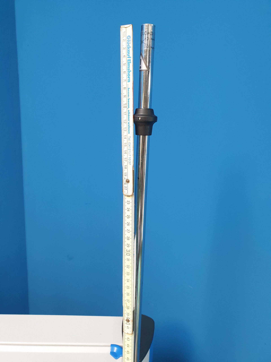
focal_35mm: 26
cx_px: 136
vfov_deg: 67.3
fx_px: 271
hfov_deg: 53.1
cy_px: 181
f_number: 2.4
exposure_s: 1/50
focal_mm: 4.3
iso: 320
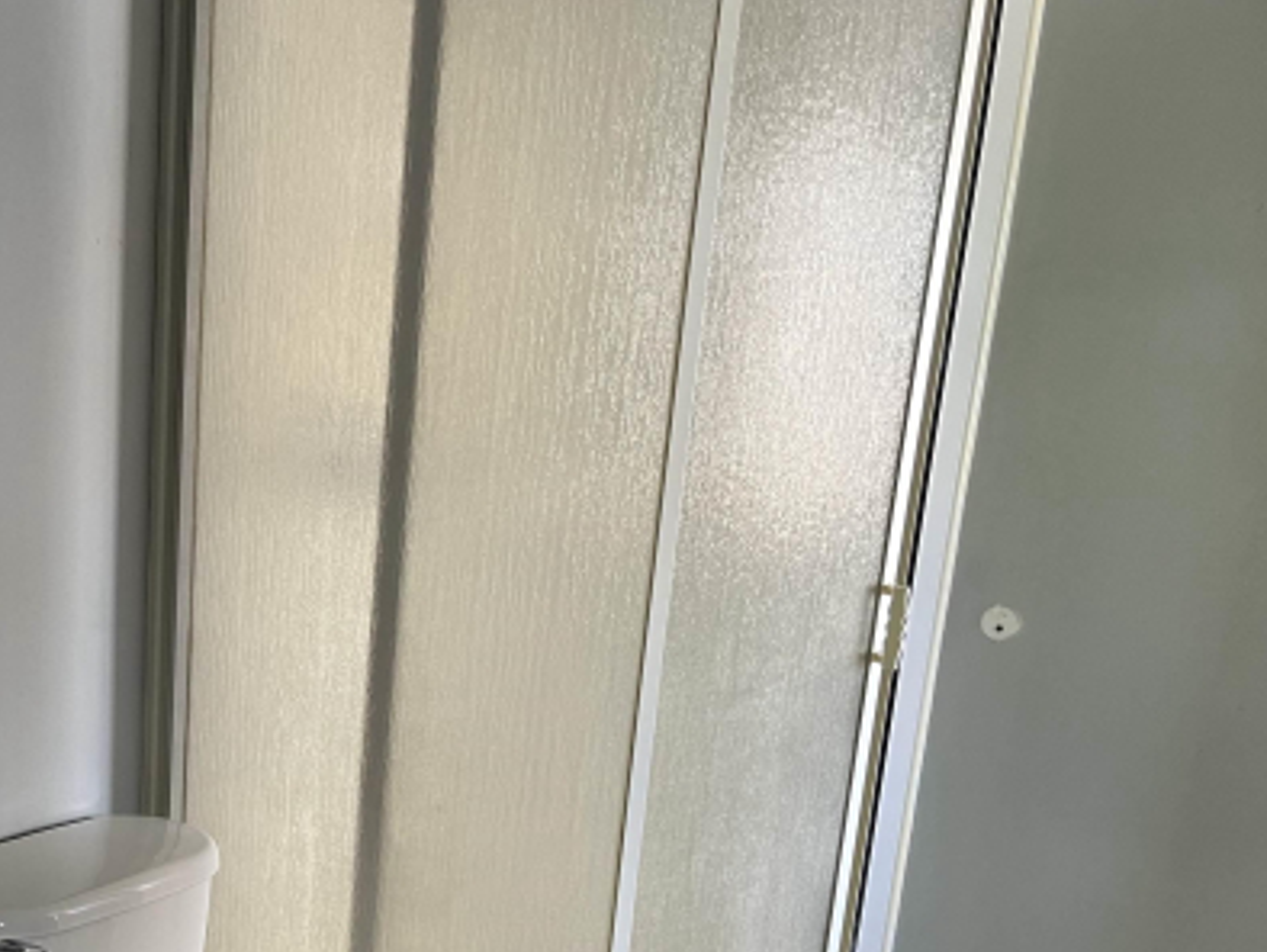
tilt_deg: -15.1
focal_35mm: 44
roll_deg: -2.7
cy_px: 765
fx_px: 1611
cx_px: 243
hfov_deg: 41.0
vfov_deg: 32.0
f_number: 1.6
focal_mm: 5.1
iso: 125
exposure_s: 1/60
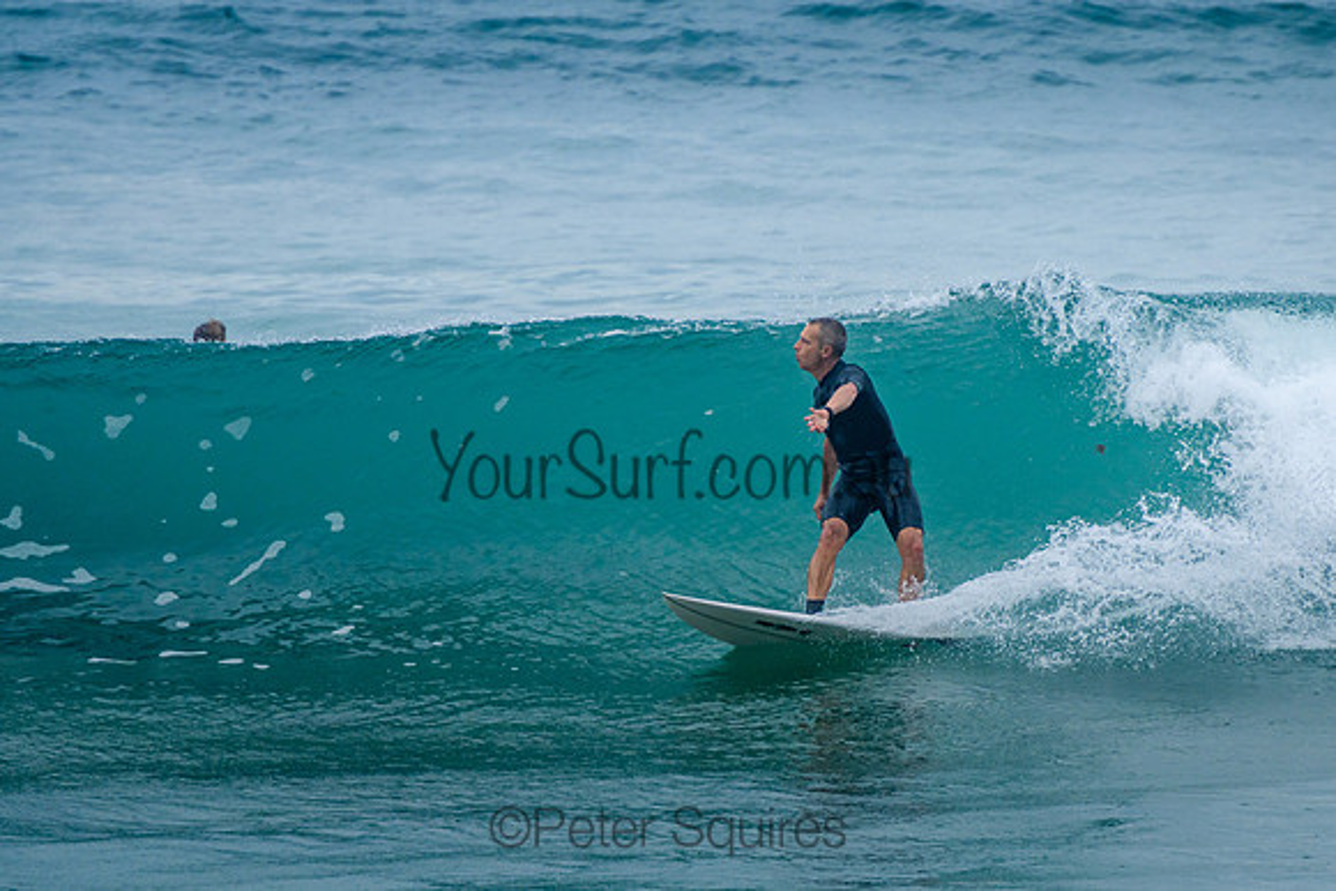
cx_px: 806
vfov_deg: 2.5
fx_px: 20428
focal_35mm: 550
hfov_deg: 3.7
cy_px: 439
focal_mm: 400
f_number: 7.1
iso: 500
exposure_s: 1/2000
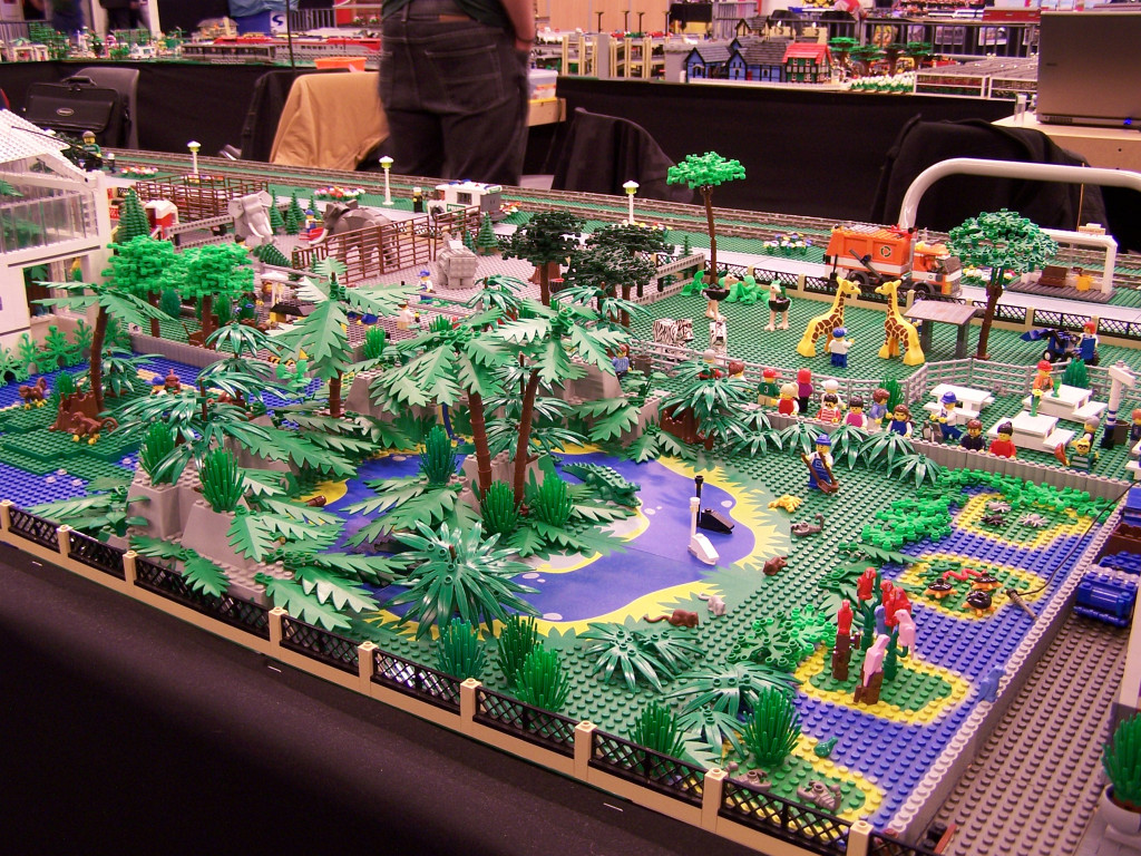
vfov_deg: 37.7
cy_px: 428
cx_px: 570
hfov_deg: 49.0
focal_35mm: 38
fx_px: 1253
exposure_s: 1/2
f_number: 2.8
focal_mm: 6.3
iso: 80
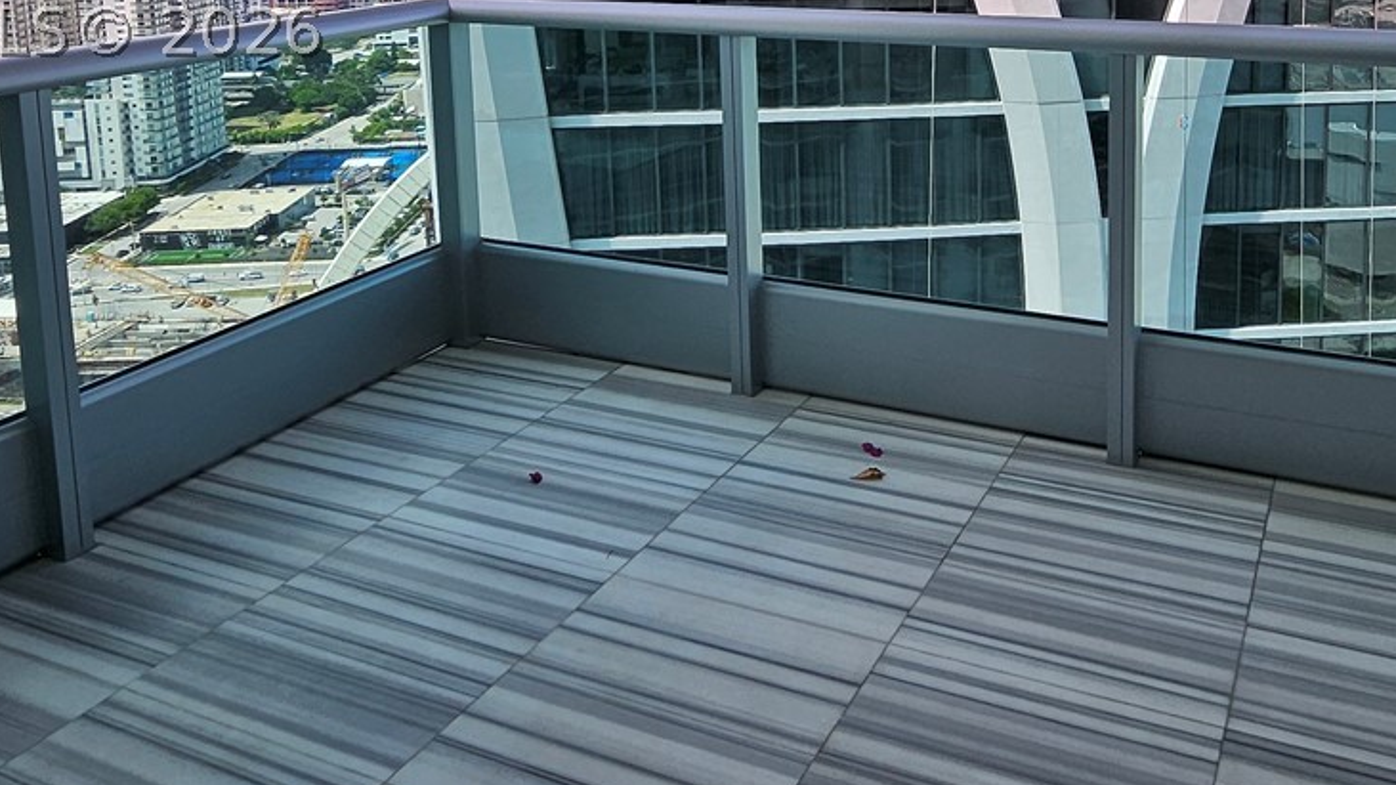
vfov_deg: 34.8
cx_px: 907
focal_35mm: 31
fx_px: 1147
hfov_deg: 61.4
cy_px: 31
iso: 32
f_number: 2.2
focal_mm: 1.7
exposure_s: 1/952
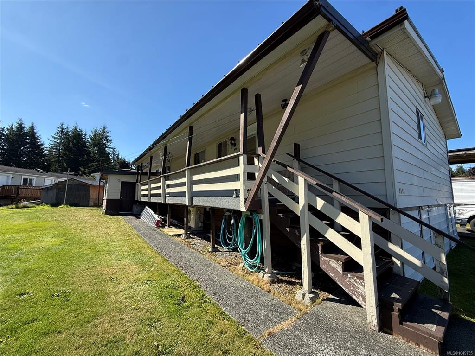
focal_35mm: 14
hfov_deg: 102.1
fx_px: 192
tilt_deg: +5.8
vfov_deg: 85.7
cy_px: 178
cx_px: 238
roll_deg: -1.4
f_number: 2.2
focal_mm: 2.22
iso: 50
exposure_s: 1/942
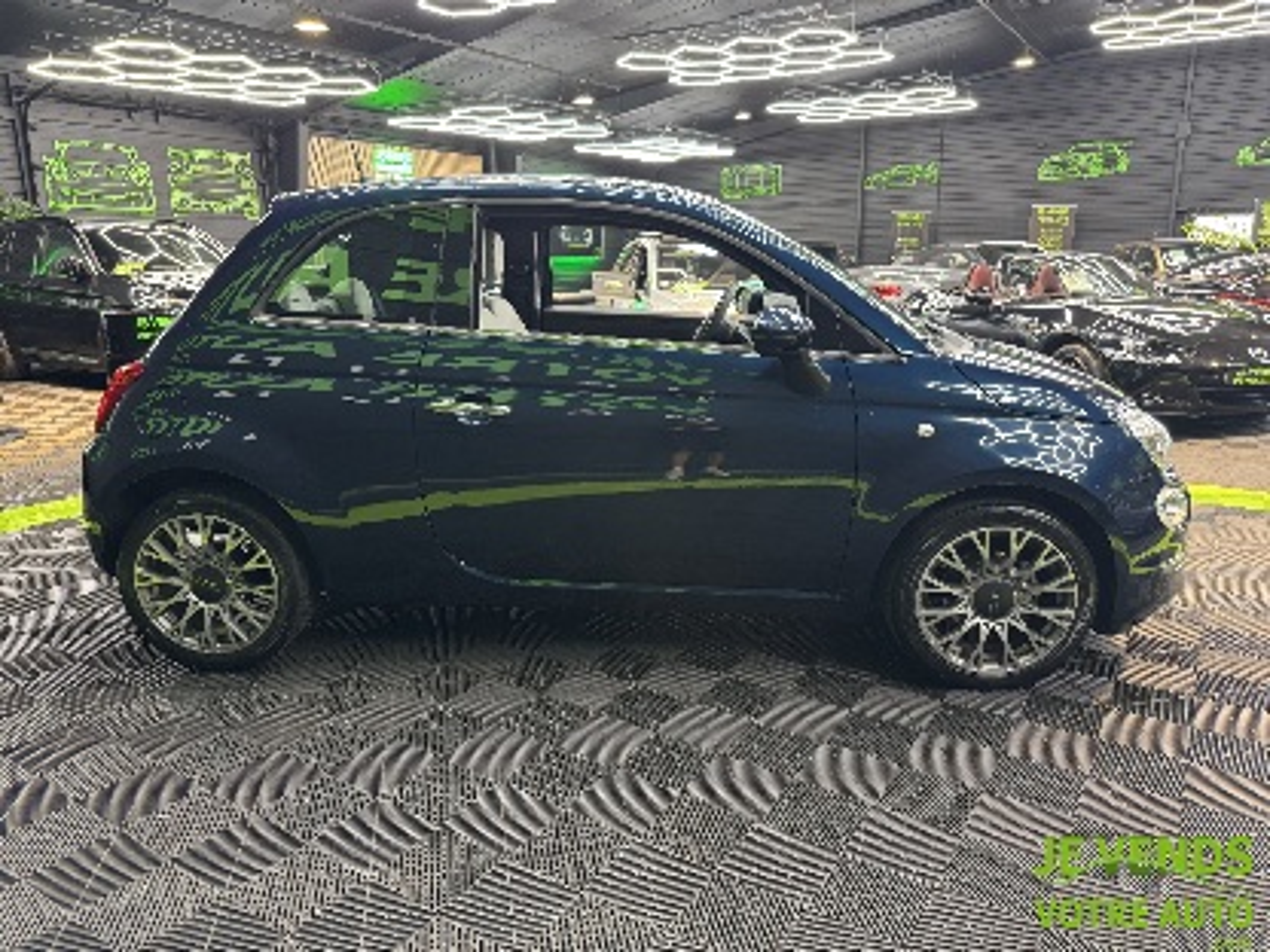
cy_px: 476
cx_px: 635
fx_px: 881
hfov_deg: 71.6
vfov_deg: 56.8
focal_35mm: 24
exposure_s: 1/50
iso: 400
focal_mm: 6.76
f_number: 1.78
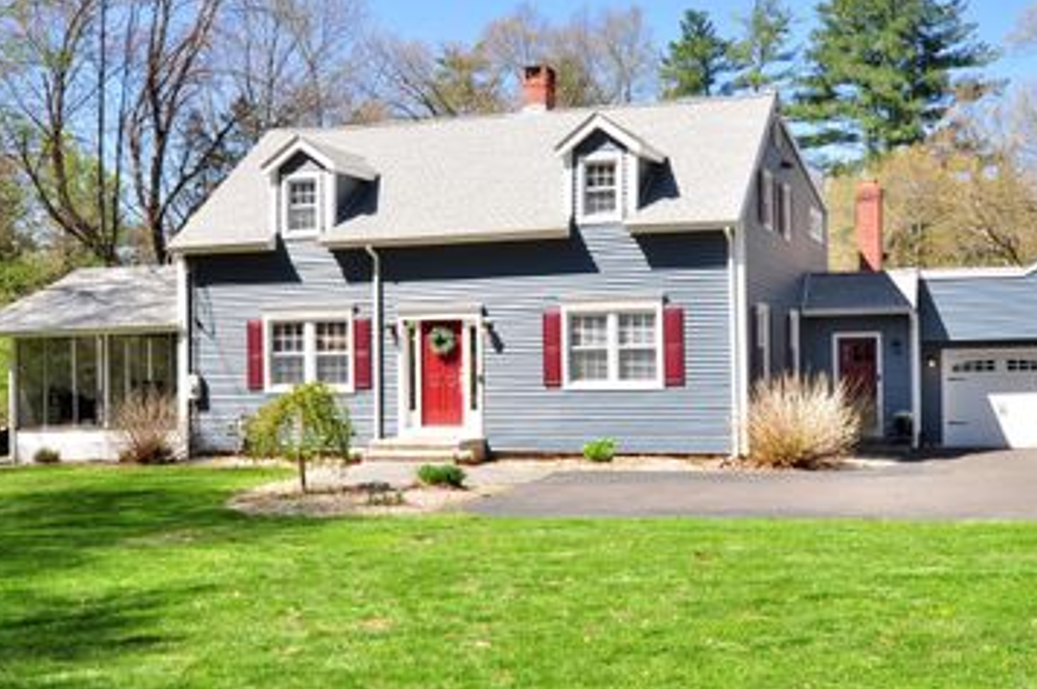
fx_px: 1208
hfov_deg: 46.2
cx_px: 613
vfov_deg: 31.8
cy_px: 337
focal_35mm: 42
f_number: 8
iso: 250
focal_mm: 20
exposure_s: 1/250
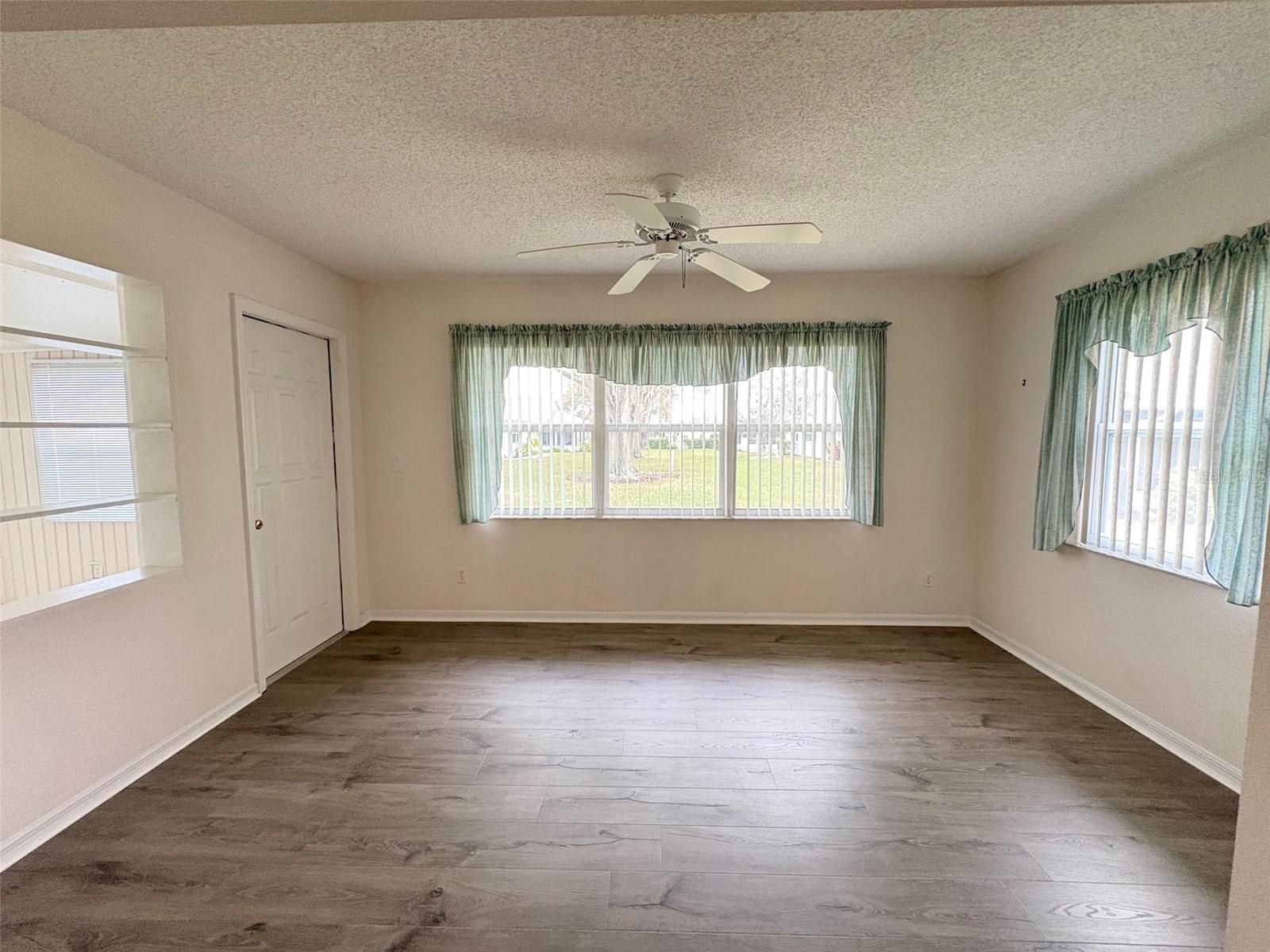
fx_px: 514
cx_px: 635
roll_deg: +0.4
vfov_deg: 85.7
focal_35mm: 14
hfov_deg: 102.1
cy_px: 476
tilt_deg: -4.9
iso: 640
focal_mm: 2.22
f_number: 2.2
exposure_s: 1/60
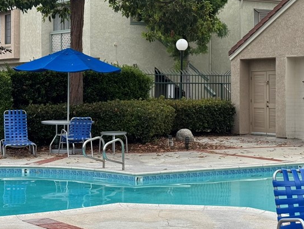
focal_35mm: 90
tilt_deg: +0.6
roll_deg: -0.1
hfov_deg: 21.7
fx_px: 791
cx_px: 175
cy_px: 87
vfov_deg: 16.4
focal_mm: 6.76
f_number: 1.78
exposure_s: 1/1923
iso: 64
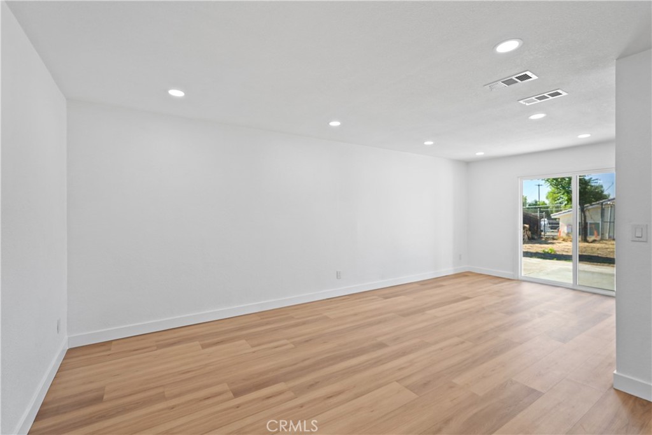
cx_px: 326
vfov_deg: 72.1
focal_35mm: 16
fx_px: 299
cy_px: 218
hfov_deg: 95.0
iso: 250
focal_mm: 16.5
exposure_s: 1/20
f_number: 5
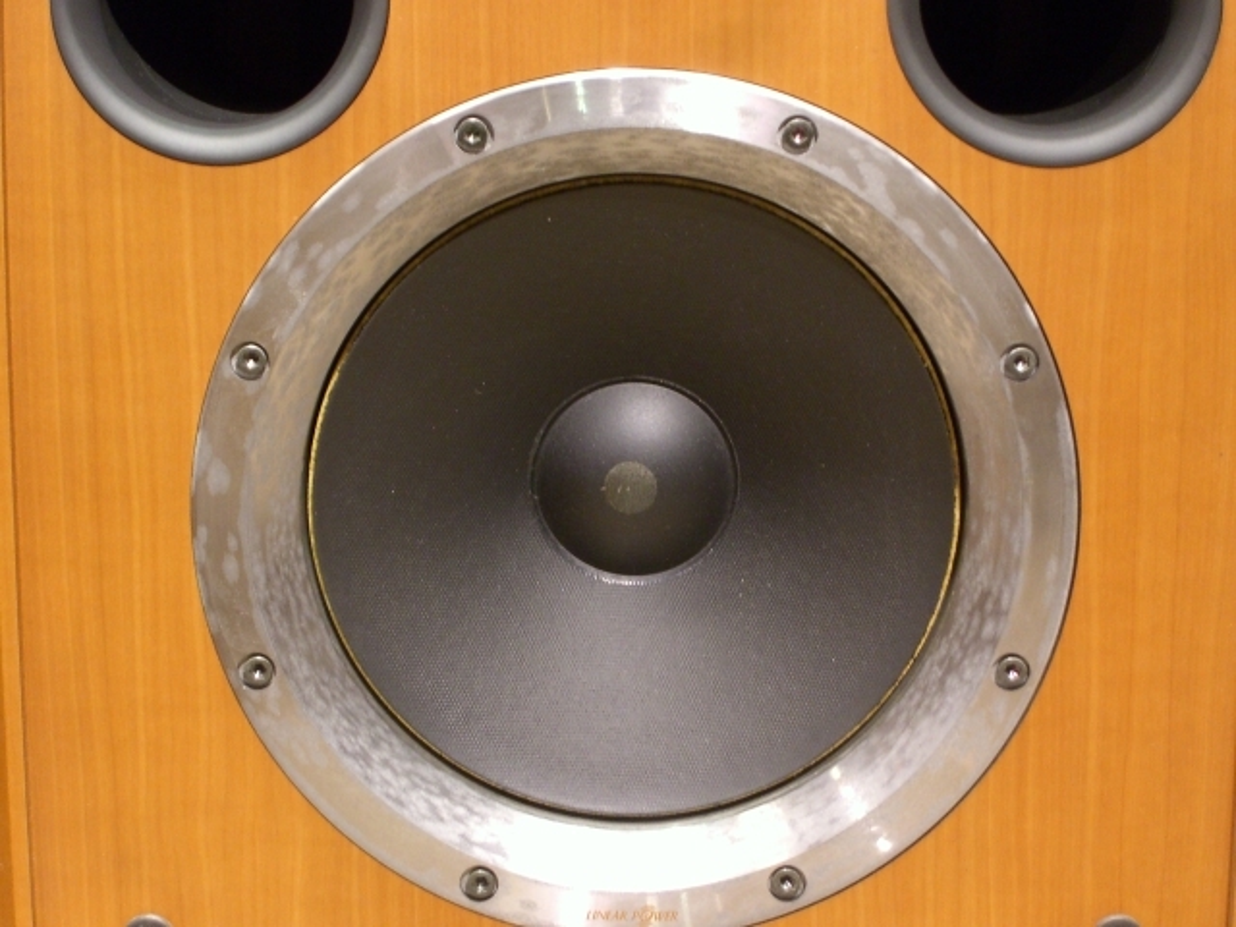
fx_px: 2856
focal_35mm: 80
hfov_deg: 24.4
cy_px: 464
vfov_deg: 18.4
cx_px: 618
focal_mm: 16.6
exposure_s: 1/5
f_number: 4.4
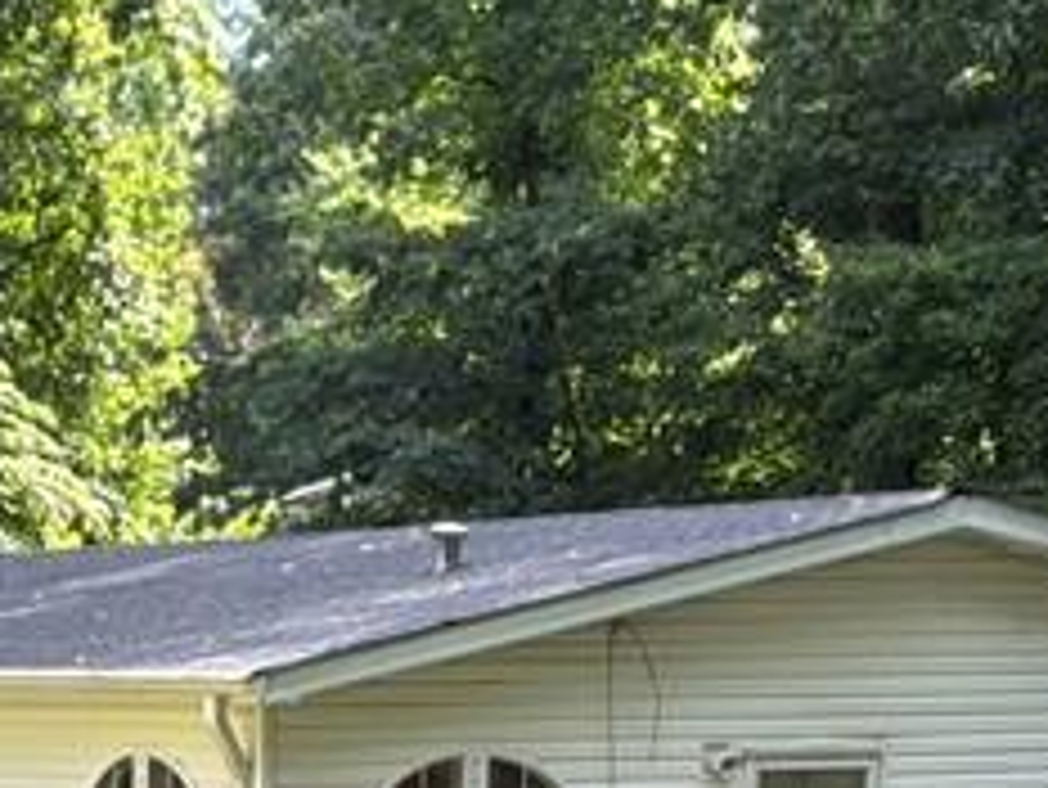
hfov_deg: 15.7
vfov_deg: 11.0
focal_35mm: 123
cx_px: 36
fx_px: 3726
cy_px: 1571
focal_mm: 3
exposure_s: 1/190
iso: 20
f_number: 1.8
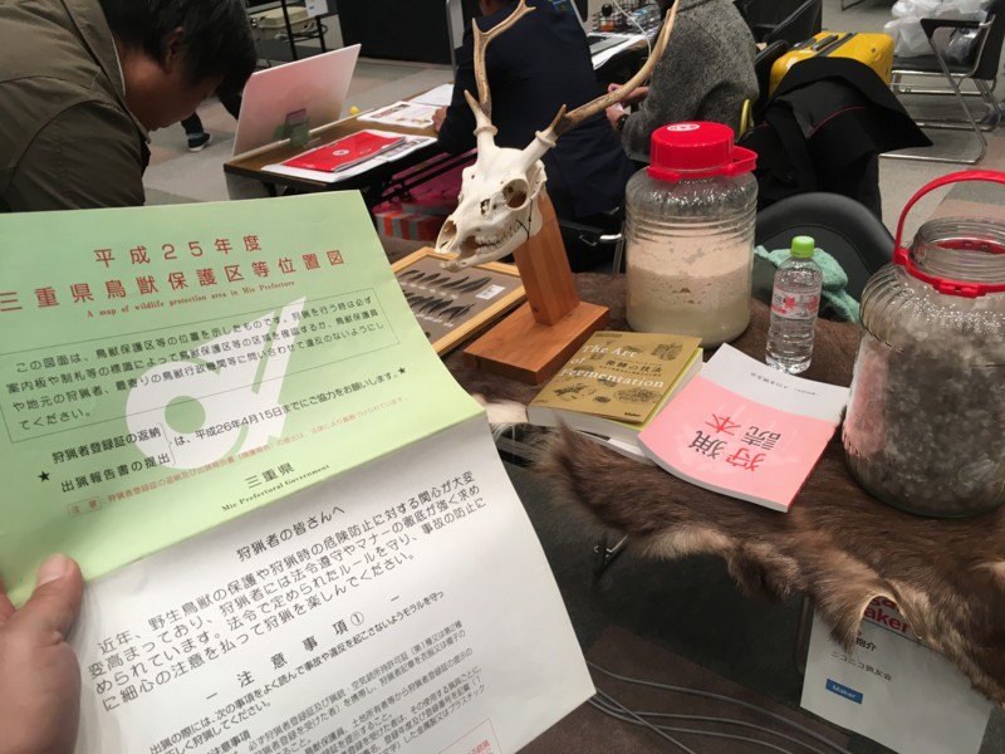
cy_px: 377
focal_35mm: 29
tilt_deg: -33.4
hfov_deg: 61.7
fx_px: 842
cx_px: 502
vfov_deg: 48.2
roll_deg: +7.5
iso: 50
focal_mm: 4.15
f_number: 2.2
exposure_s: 1/30
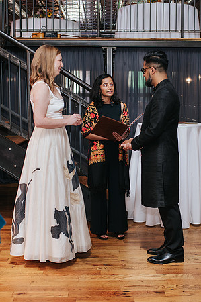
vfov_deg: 35.3
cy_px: 162
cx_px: 119
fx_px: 475
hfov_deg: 23.8
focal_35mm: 57
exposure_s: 1/200
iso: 800
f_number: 3.2
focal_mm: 35
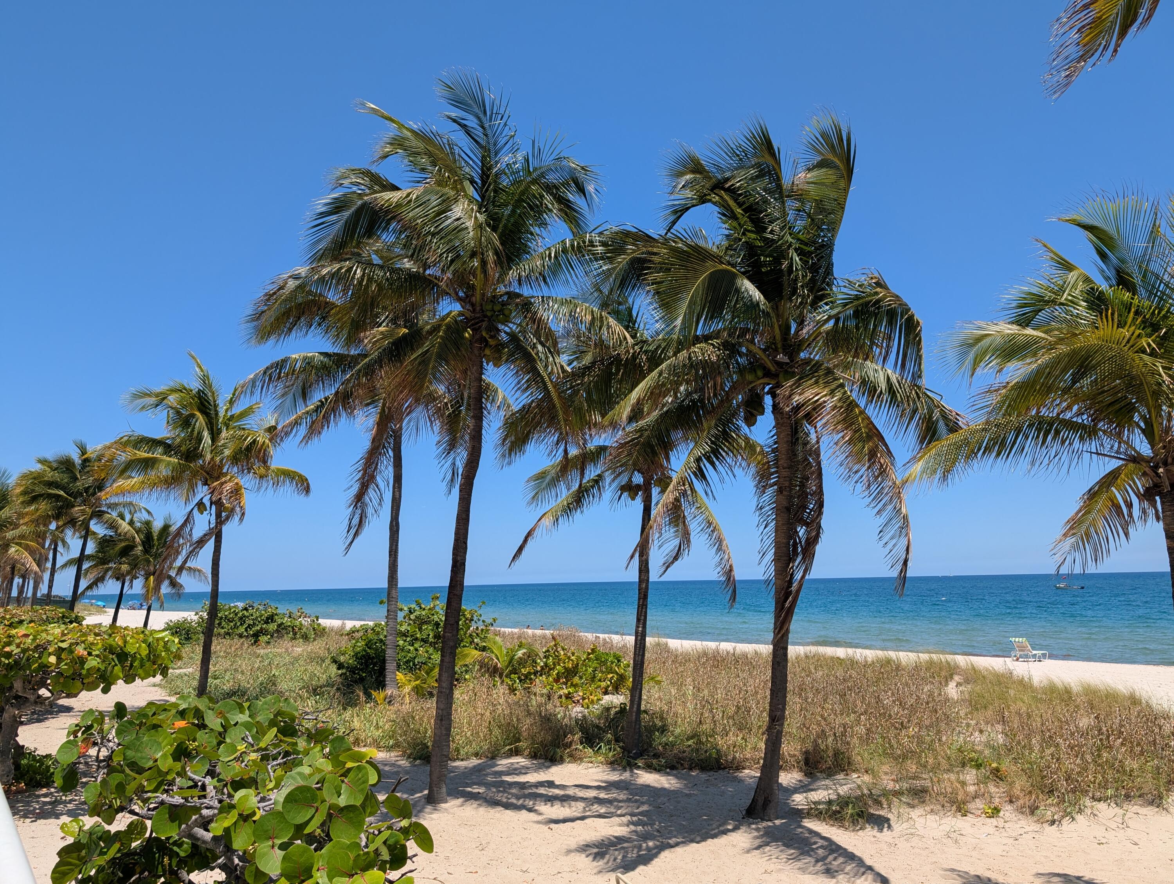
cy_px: 442
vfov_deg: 56.9
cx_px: 587
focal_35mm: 24
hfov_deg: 71.5
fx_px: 815
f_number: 1.68
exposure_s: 1/1497
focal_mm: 6.9
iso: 23
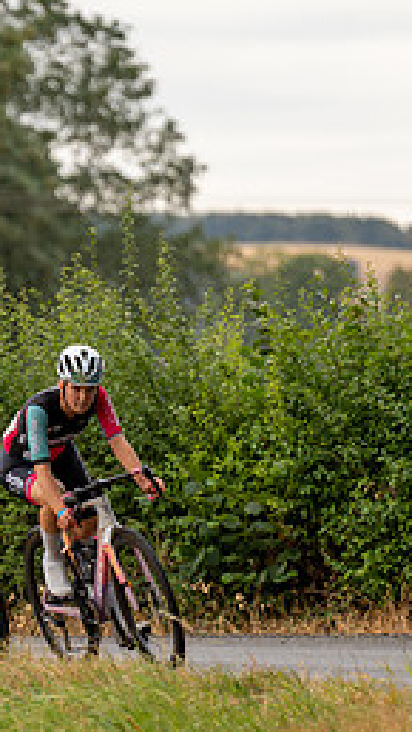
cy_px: 672
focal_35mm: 587
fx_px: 11408
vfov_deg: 3.7
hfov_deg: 2.1
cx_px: -199
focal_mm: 170
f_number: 2.8
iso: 400
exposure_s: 1/1000
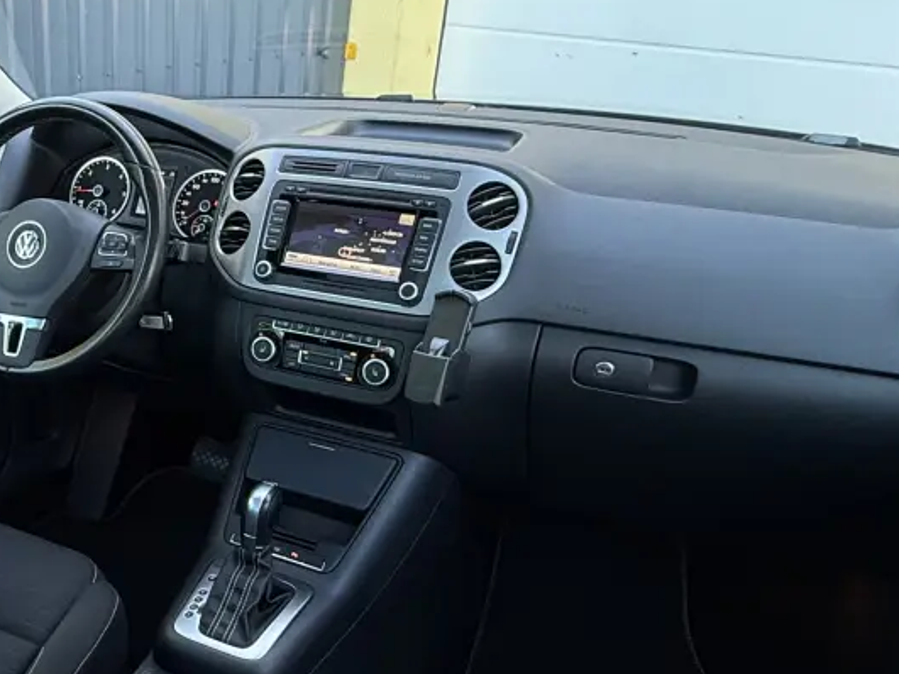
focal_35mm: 38
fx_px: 987
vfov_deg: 37.3
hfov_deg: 45.3
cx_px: 124
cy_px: 444
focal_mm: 2.22
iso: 125
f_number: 2.2
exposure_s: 1/75
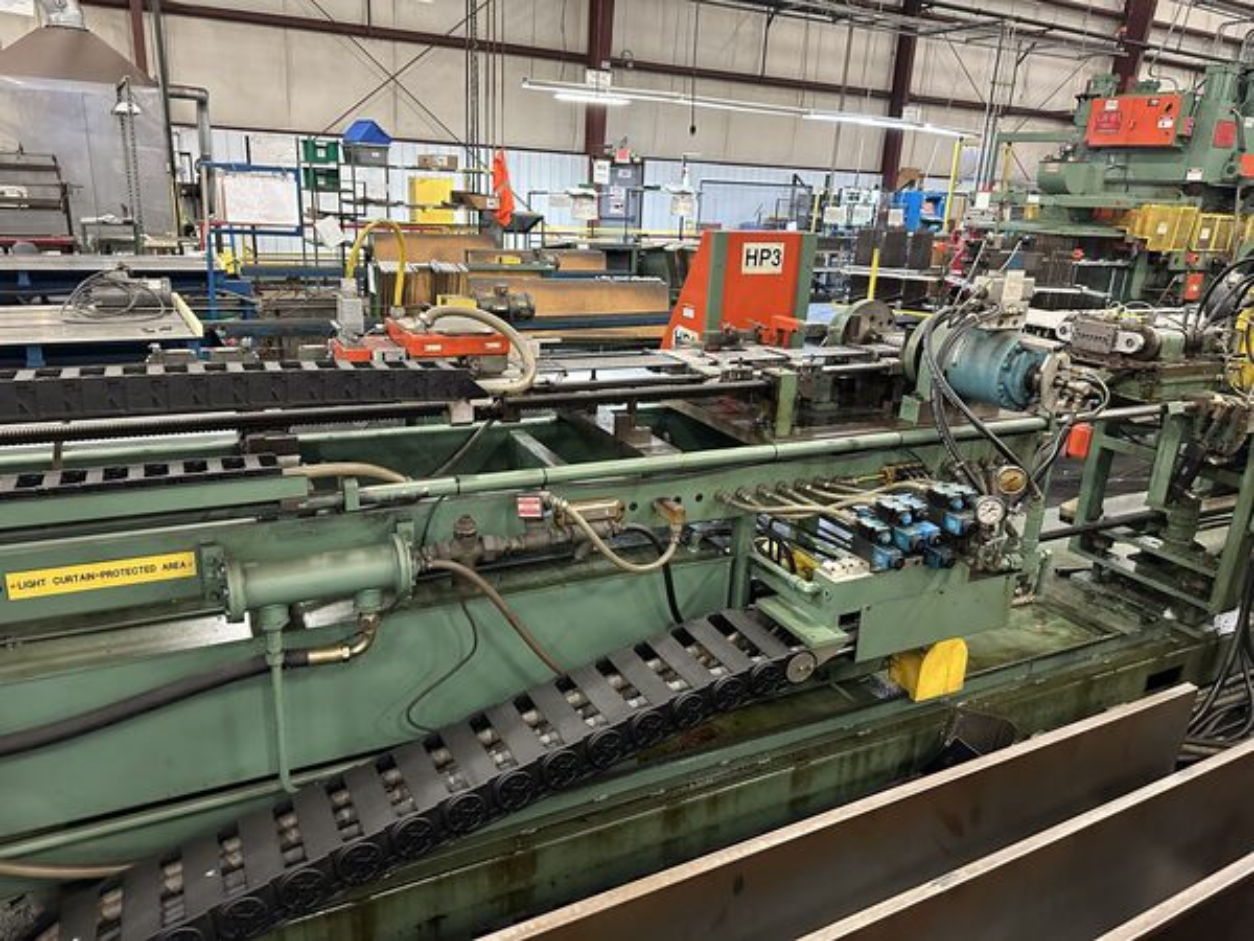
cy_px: 470
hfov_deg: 71.6
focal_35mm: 24
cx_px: 627
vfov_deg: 56.8
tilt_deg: -16.5
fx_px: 869
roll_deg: -3.2
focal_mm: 6.86
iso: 800
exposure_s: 1/60
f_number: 1.78
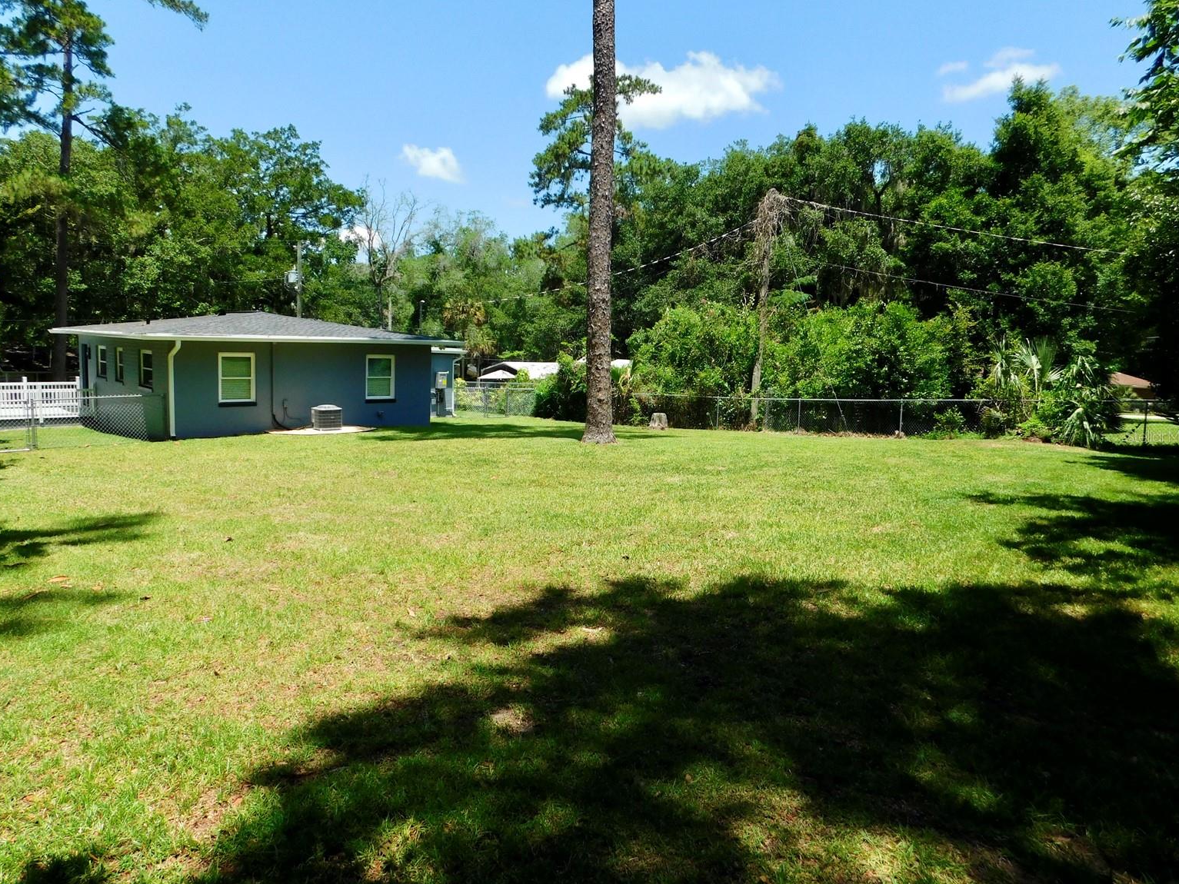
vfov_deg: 56.8
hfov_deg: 71.6
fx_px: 817
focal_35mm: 24
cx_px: 583
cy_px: 436
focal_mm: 4
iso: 125
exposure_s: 1/1250
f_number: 3
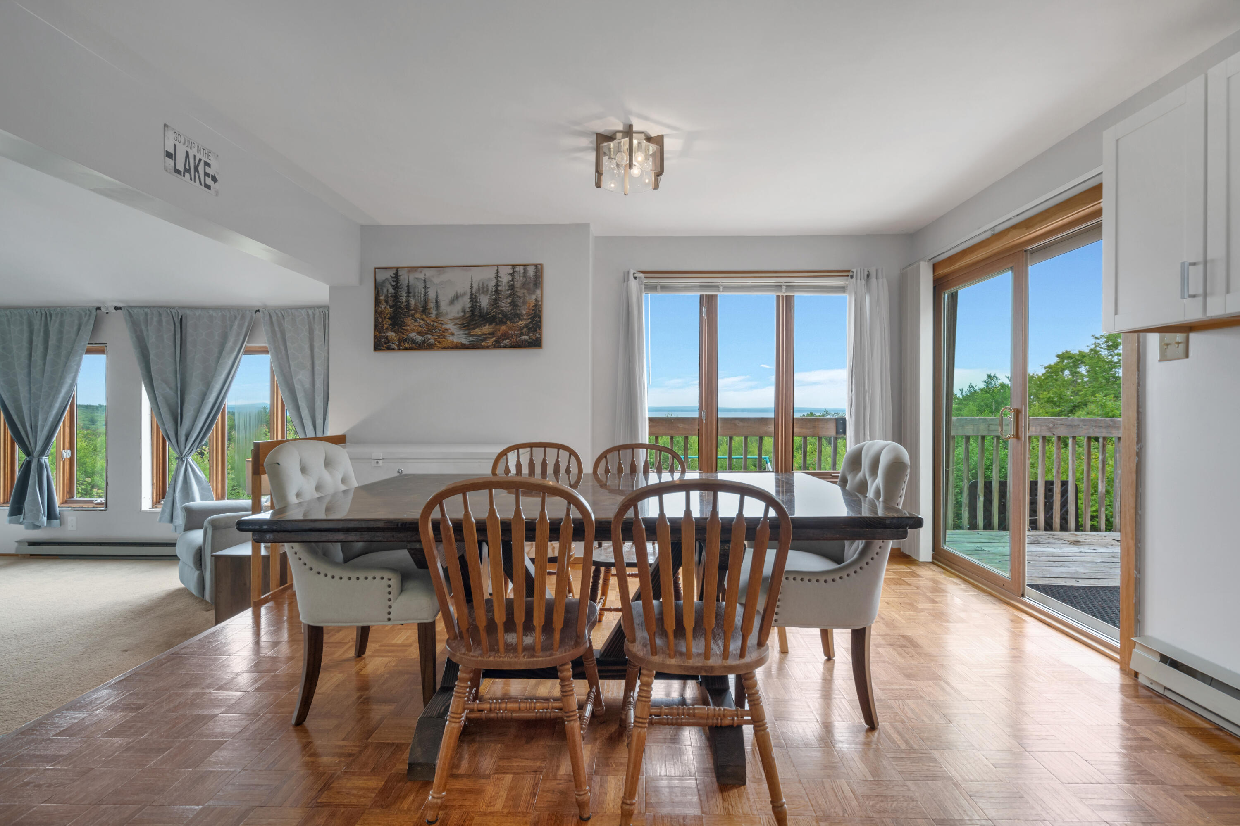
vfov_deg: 73.7
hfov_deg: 96.7
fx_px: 551
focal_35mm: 16
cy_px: 413
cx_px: 620
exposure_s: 1/30
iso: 200
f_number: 8
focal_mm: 16
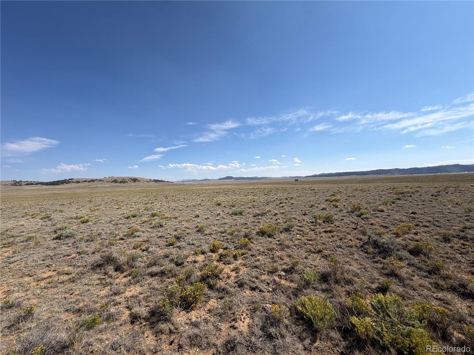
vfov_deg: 85.7
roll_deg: +2.8
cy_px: 178
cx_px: 237
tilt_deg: +3.2
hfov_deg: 102.1
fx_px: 192
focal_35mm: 14
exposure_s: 1/1105
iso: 20
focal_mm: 2.22
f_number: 2.2
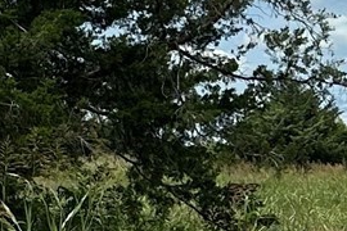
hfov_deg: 9.7
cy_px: 36
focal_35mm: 189
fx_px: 1822
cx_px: -454
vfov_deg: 7.3
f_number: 1.78
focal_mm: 6.86
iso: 80
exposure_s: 1/8929
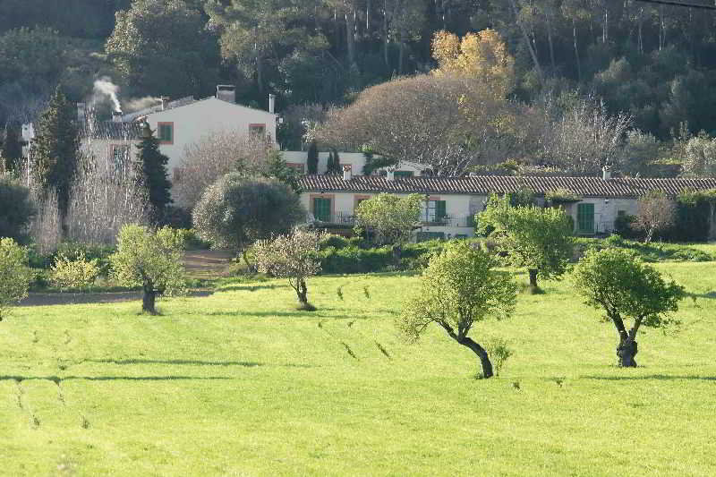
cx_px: 358
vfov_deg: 4.0
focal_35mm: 345
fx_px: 6860
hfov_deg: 6.0
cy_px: 238
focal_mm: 230
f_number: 8
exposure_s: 1/320
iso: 400
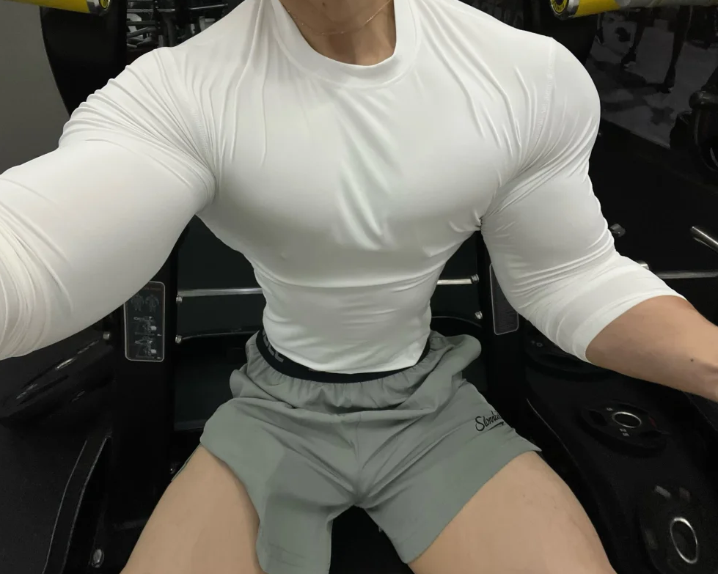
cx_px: 354
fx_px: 595
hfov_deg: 62.2
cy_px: 284
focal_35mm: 28
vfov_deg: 51.5
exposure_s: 1/60
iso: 125
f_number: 1.5
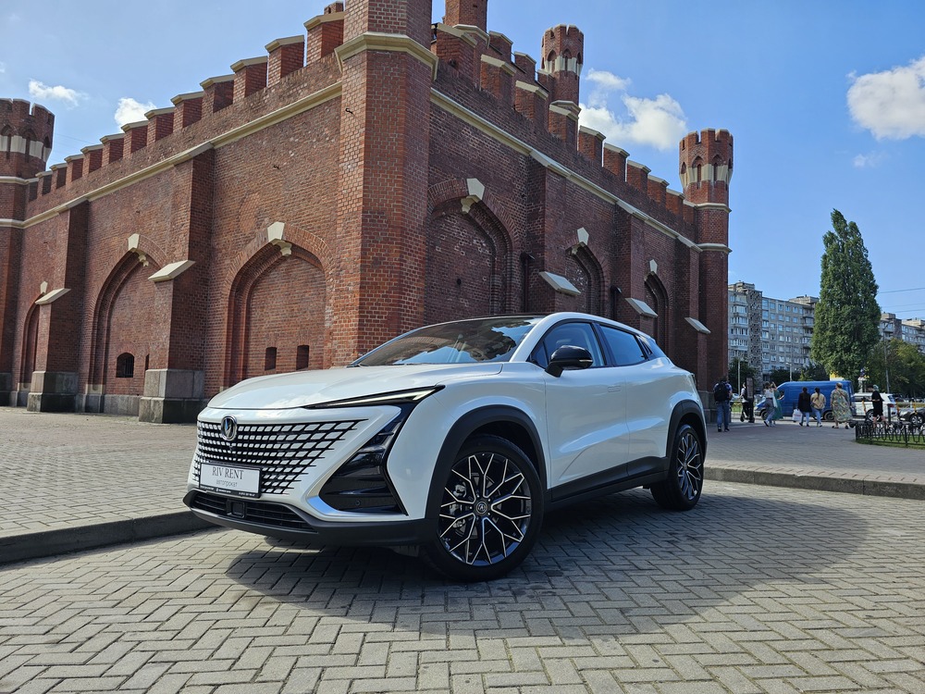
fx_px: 615
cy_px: 347
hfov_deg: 73.9
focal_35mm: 23
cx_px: 462
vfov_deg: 58.9
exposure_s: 1/382
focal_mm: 6.3
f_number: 1.7
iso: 10
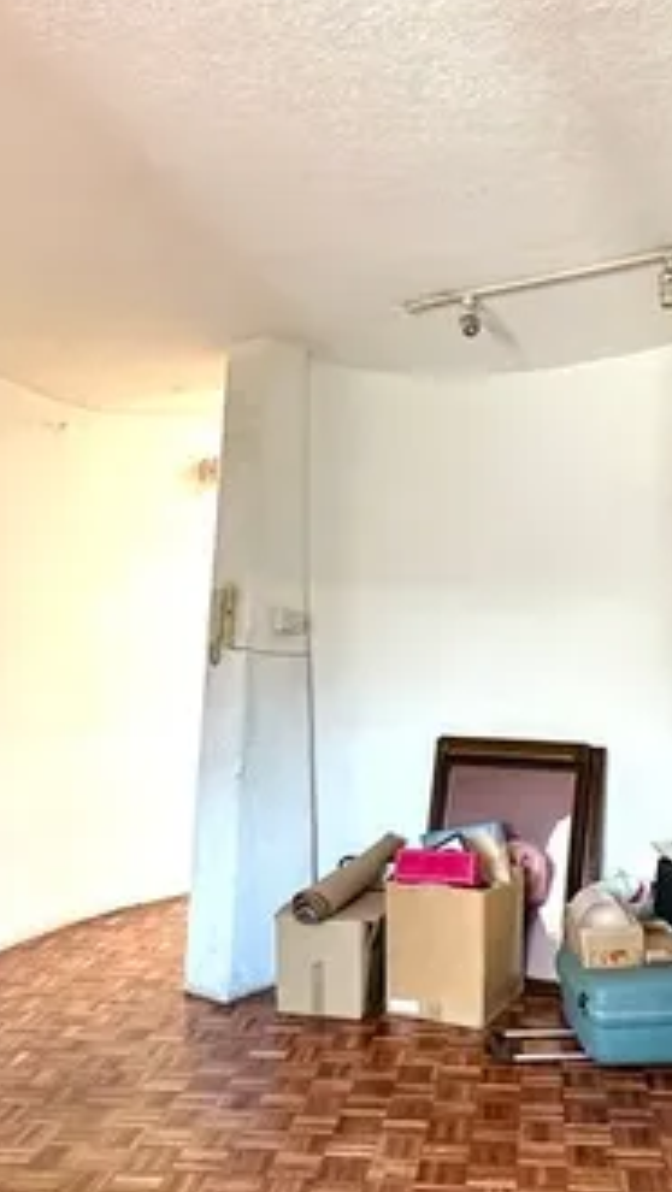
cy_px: 650
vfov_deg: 53.9
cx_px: 434
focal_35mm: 37
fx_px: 1170
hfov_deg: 31.8
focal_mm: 2.22
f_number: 2.2
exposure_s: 1/60
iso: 500
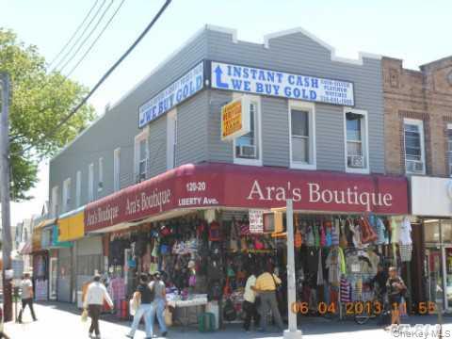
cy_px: 170
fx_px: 705
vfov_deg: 27.0
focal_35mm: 54
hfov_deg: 35.5
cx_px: 226
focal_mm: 9.6
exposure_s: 1/125
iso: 80
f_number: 4.9
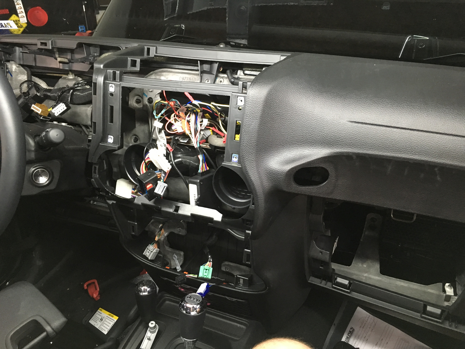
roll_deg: +1.0
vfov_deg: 48.2
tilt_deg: -26.4
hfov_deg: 61.7
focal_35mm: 29
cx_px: 232
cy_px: 174
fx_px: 390
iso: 200
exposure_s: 1/30
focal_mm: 4.15
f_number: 2.2
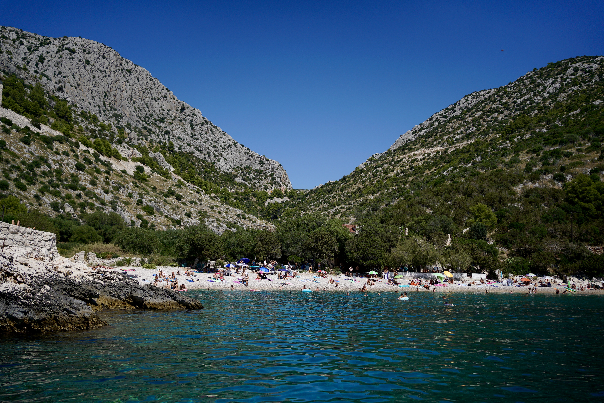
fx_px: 587
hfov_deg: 54.4
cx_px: 302
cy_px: 202
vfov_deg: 37.9
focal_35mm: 35
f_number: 3.5
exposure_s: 1/4000
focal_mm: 35
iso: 200
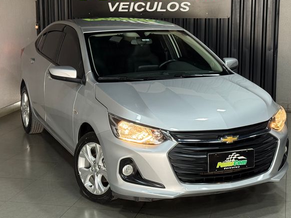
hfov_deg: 29.0
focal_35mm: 67
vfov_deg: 21.9
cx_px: 155
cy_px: 82
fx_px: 563
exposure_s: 1/60
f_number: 1.78
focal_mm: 6.76
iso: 200
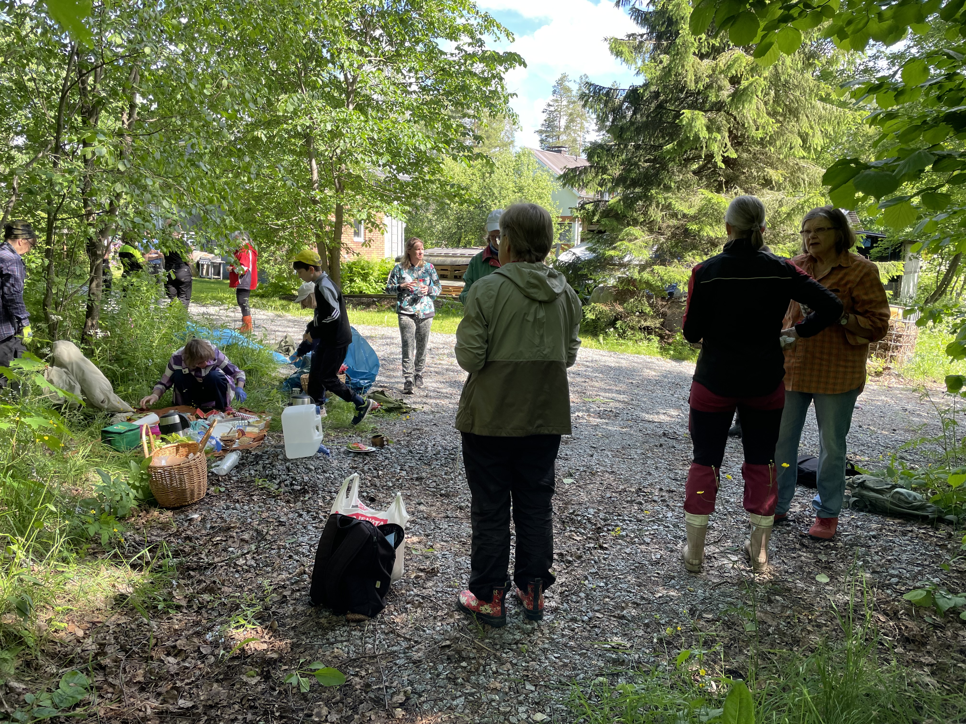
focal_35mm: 26
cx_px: 483
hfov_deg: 67.3
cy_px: 362
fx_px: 726
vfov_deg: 53.1
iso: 32
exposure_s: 1/241
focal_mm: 4.2
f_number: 1.6
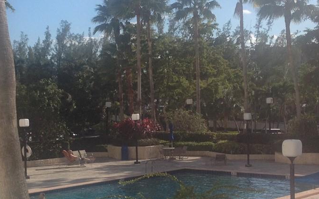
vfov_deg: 14.8
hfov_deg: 23.5
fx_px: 765
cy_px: 139
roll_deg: +1.8
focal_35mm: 88
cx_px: 133
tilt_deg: -8.2
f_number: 2.4
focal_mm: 4.28
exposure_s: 1/2123
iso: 50
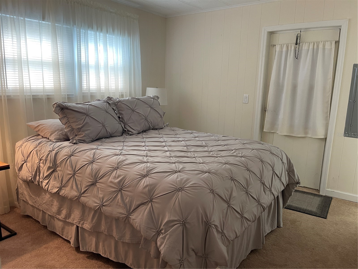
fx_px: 259
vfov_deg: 54.9
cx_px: 179
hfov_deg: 69.4
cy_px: 134
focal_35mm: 25
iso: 160
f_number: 1.6
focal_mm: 5.1
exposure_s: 1/60
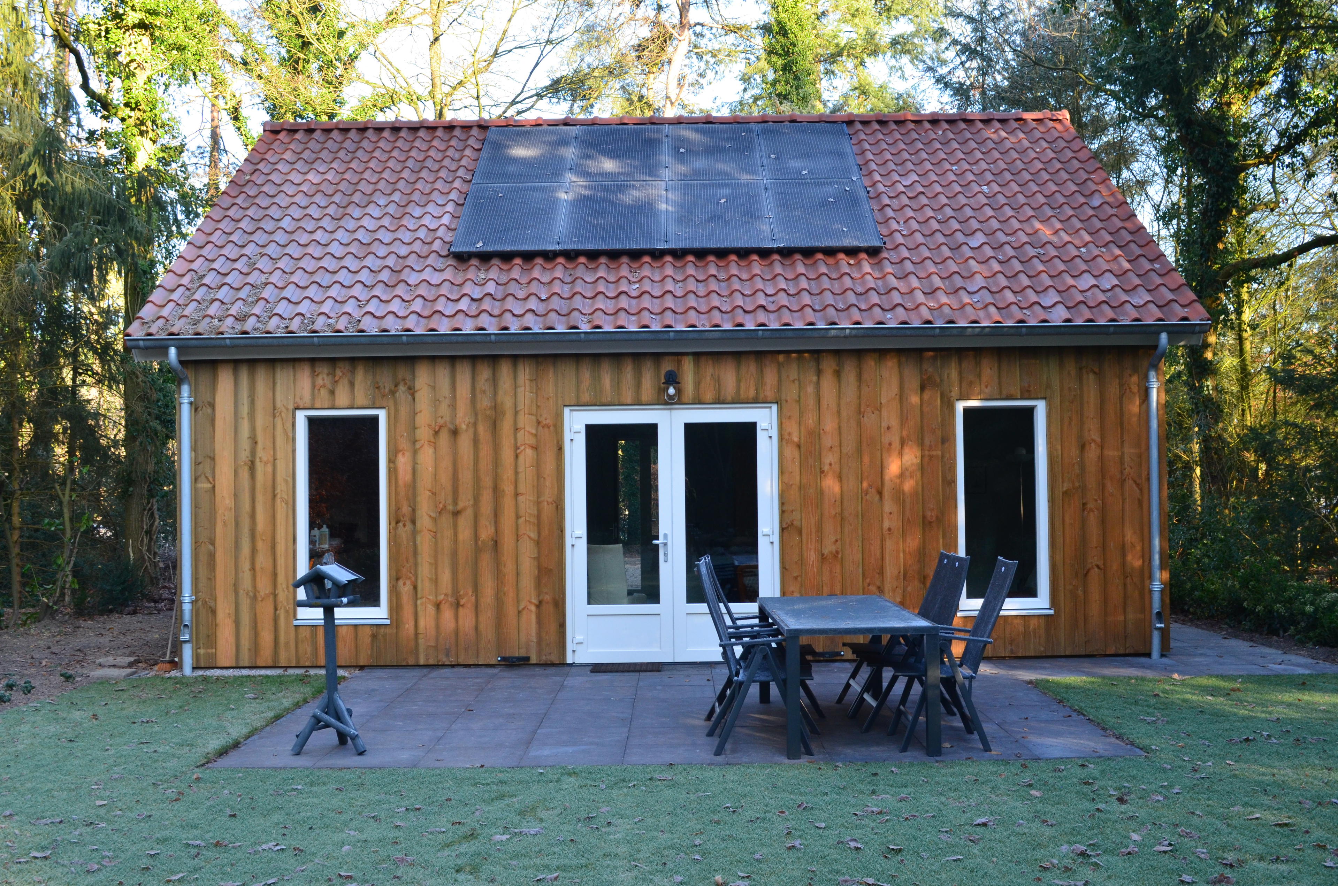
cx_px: 669
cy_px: 443
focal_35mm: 36
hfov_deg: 53.2
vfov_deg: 36.7
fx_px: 1335
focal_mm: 24
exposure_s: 1/40
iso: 400
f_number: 9
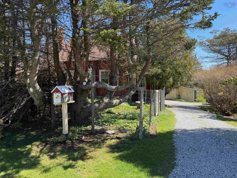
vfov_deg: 56.8
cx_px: 118
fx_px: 164
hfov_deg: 71.6
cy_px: 89
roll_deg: +0.1
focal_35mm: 24
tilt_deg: -2.9
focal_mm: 6.76
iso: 100
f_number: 1.78
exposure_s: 1/1522
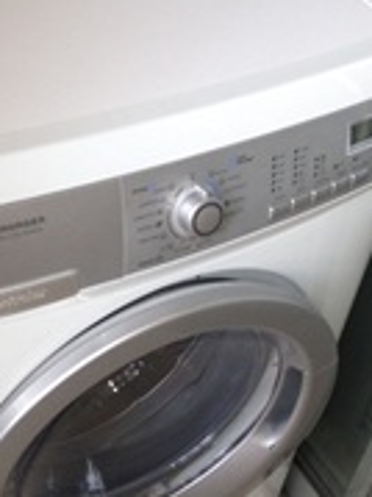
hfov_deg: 18.6
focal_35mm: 79
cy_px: 174
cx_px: 130
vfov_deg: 24.6
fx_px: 1133
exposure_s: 1/50
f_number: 2.4
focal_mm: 4.28
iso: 64
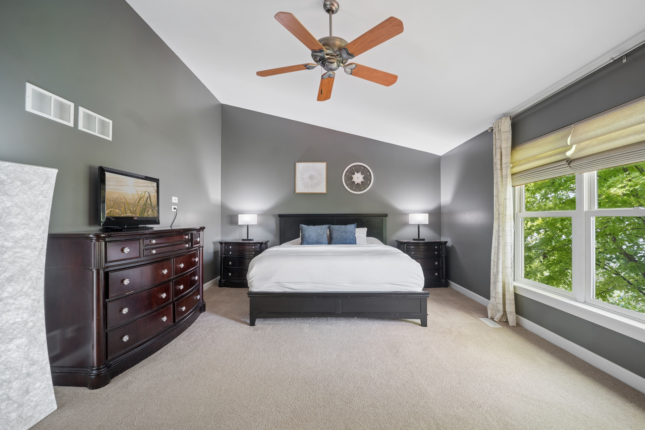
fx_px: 251
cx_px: 322
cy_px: 215
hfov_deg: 104.3
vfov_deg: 81.2
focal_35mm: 14
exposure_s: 1/13
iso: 640
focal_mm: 14
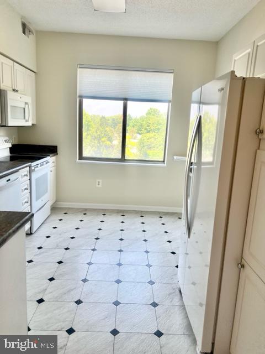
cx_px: 132
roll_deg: -2.4
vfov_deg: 67.3
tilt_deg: -11.1
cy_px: 177
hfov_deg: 53.1
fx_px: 265
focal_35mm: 26
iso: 40
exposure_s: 1/168
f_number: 1.5
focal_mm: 5.7
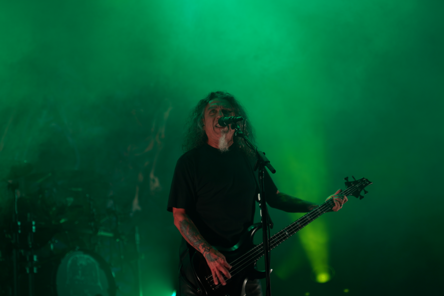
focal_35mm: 105
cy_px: 148
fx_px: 1295
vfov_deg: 13.0
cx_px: 222
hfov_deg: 19.5
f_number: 4
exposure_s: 1/125
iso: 125
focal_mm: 105
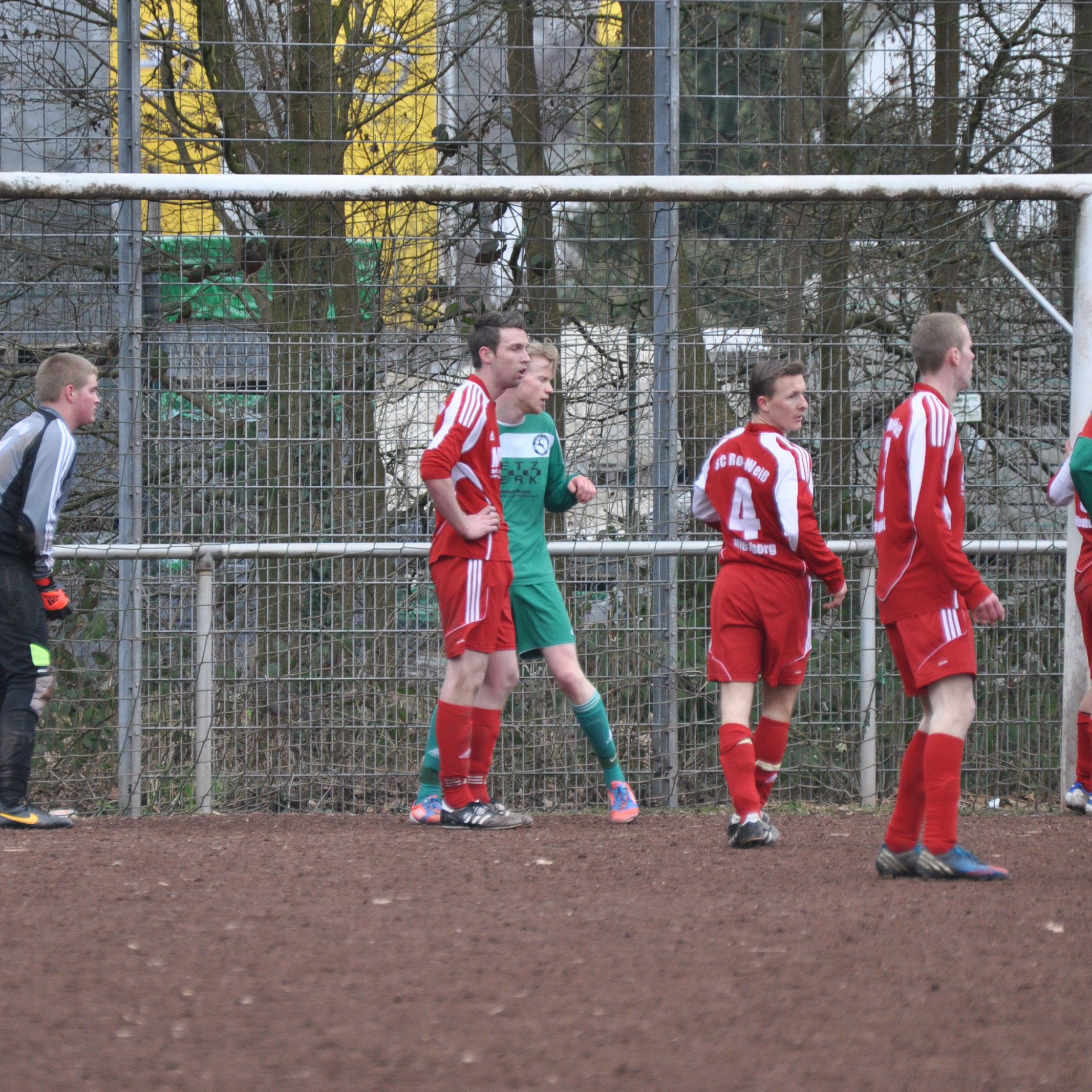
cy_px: 546
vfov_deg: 3.0
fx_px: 20558
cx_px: 532
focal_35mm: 576
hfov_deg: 3.0
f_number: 5.6
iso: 640
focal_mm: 300
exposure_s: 1/400
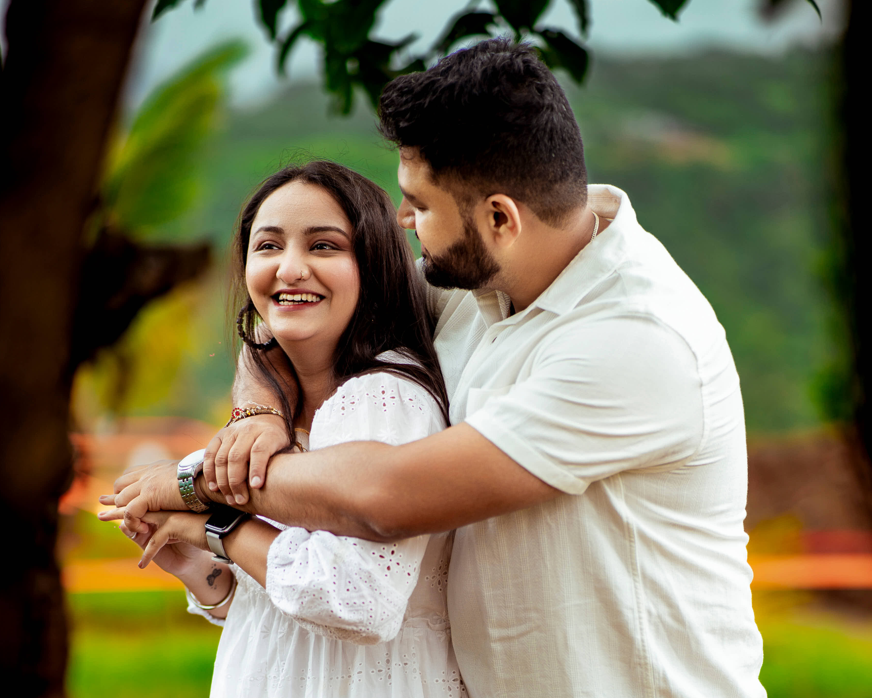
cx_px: 435
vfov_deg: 11.4
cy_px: 644
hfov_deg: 14.4
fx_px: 3458
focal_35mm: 134
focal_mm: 85
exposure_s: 1/1000
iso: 100
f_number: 1.6
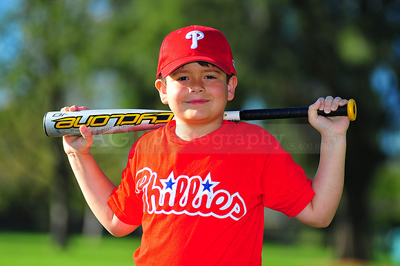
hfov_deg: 11.4
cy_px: 133
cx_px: 200
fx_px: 1999
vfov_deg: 7.6
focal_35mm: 180
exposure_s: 1/1000
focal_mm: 180
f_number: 4
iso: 200
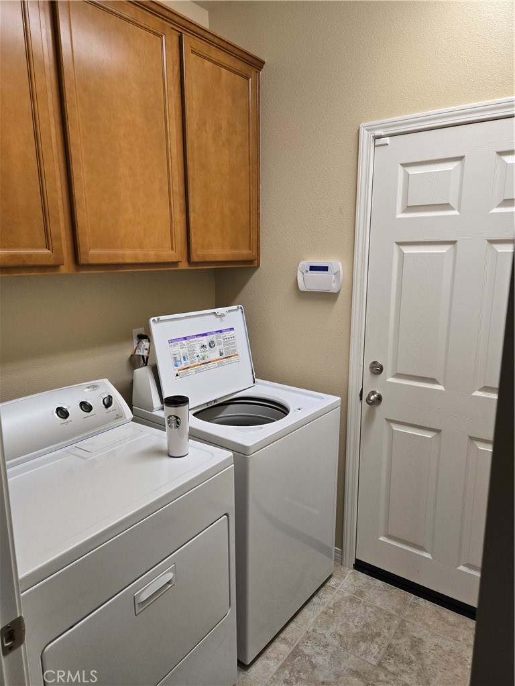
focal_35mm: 23
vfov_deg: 73.9
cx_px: 258
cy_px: 343
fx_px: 456
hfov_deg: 58.9
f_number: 1.8
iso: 125
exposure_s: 1/120
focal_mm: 5.4
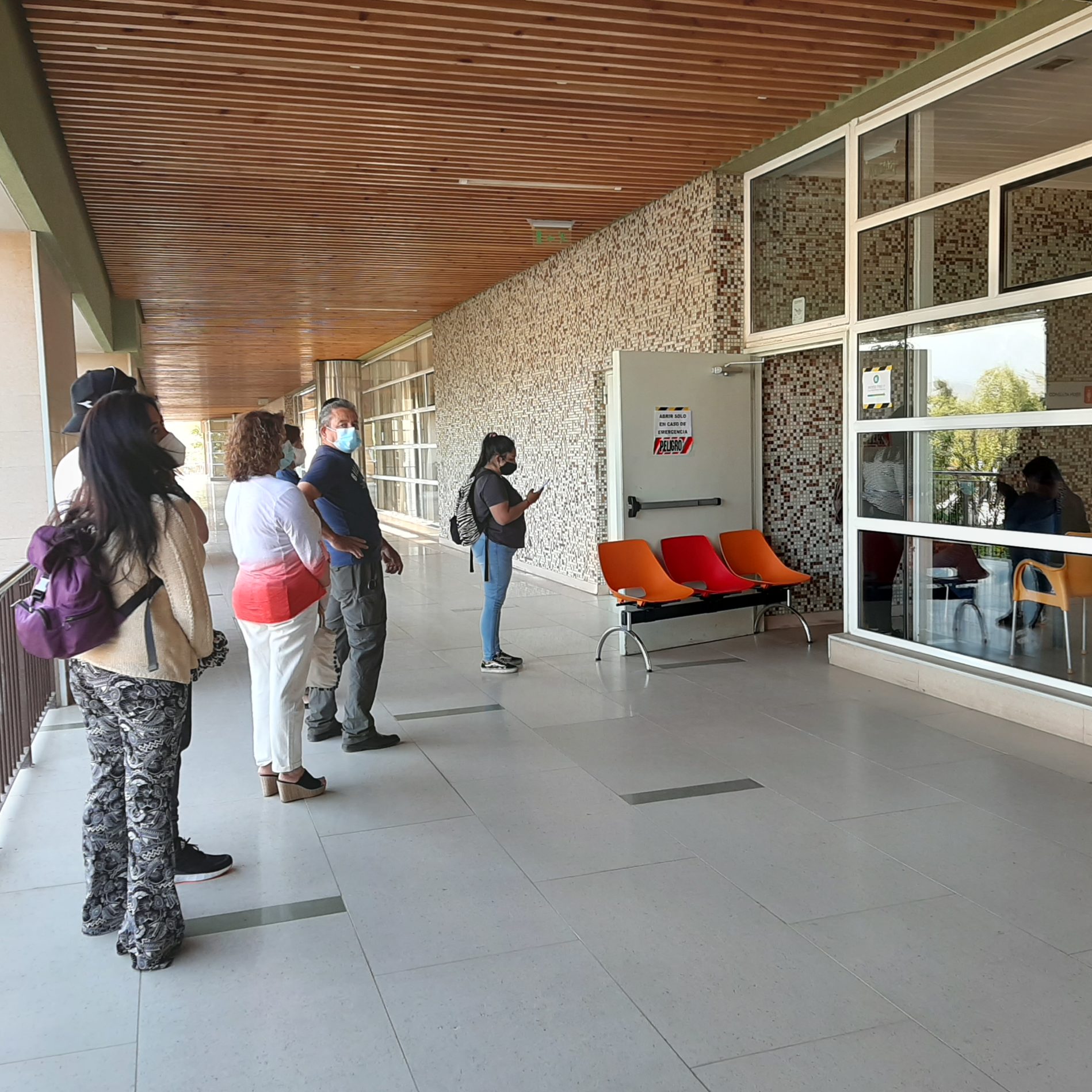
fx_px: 1106
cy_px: 549
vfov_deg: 52.5
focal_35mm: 31
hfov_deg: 52.5
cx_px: 562
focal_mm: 3.93
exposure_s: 1/106
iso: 40
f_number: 1.7
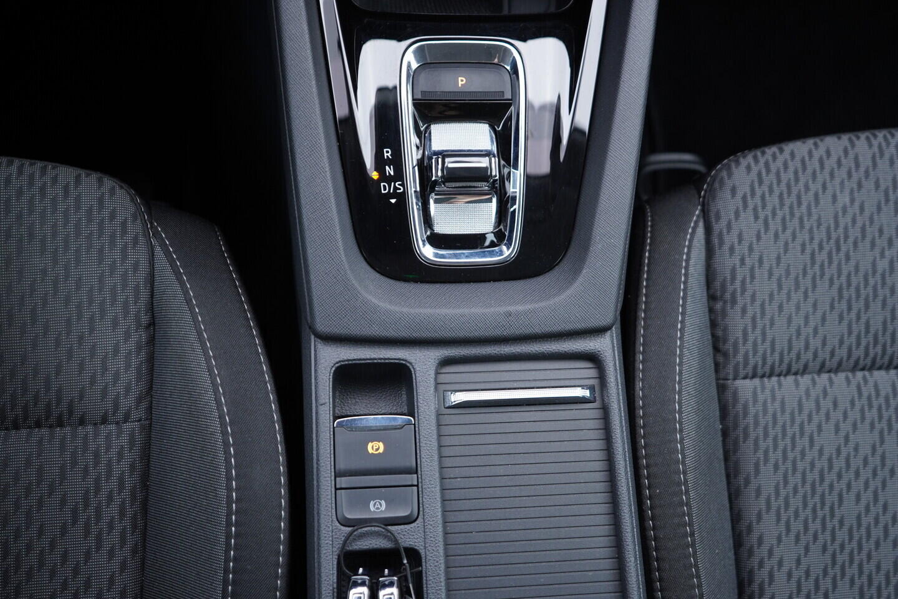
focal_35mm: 36
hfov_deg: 53.1
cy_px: 300
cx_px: 449
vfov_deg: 36.9
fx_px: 898
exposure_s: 1/40
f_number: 2.8
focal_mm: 24
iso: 320
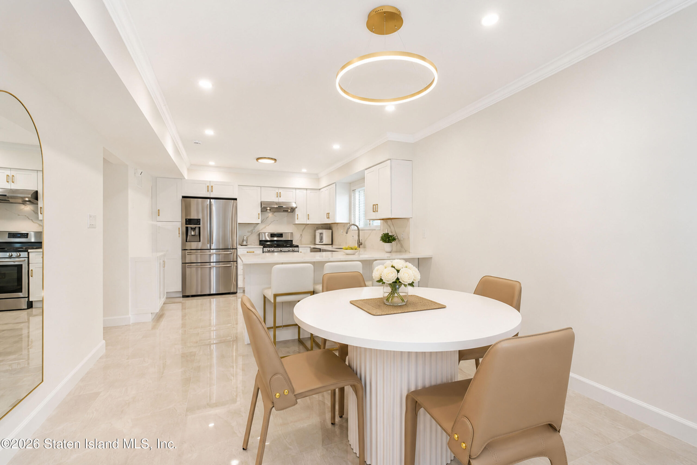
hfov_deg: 100.4
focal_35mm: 15
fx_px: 290
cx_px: 348
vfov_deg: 77.3
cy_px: 232
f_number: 8
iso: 1250
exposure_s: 1/60
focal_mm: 10
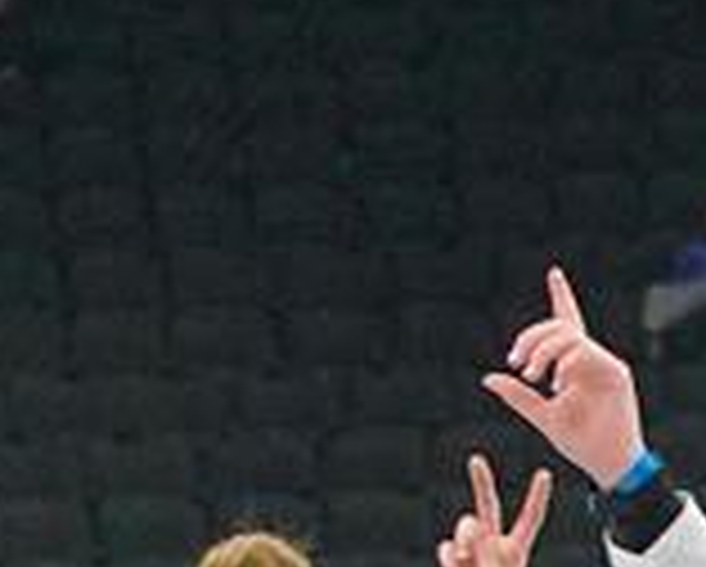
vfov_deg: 2.4
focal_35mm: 641
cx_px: 1479
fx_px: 13410
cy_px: 1141
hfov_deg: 3.0
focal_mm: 70
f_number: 5.6
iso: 1600
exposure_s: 1/250
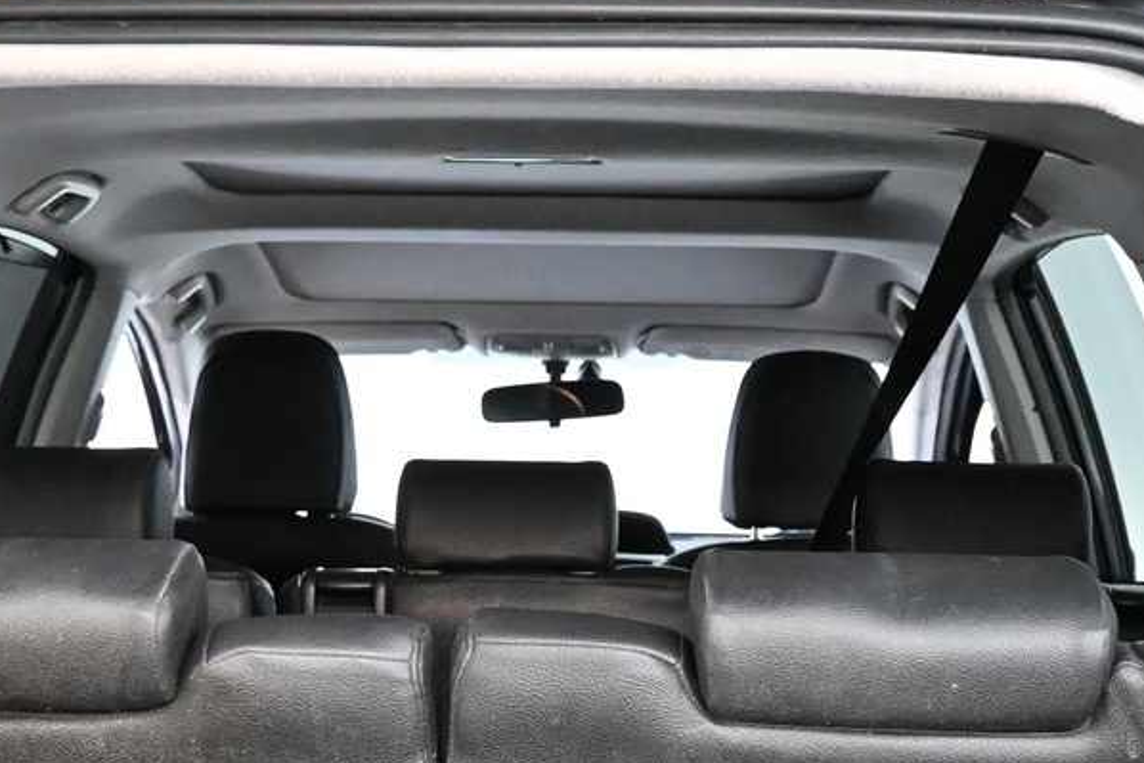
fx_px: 2066
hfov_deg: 30.9
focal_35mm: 65
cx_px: 488
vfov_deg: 20.3
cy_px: 763
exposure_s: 1/60
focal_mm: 16
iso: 6400
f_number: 3.5
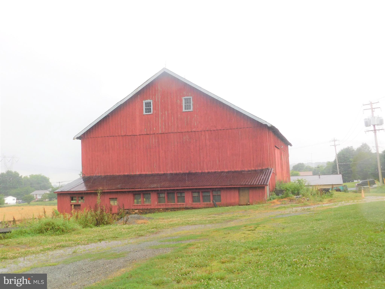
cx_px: 192
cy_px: 144
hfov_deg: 46.8
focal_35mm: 40
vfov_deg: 36.0
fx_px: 445
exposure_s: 1/200
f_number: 3.6
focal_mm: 7.1
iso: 125
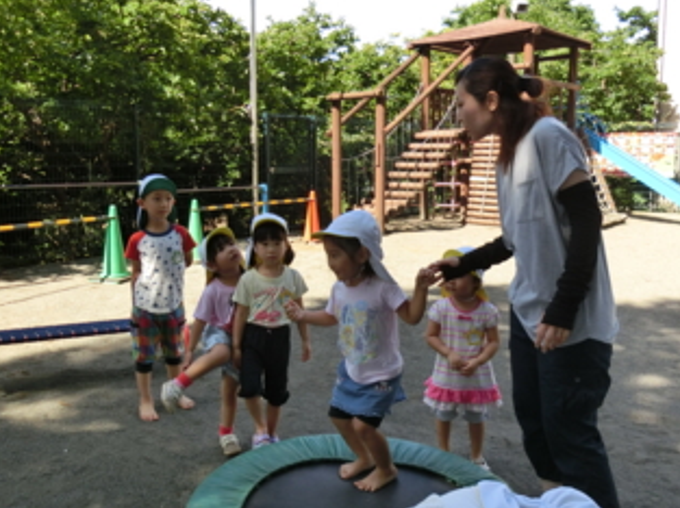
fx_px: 628
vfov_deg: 44.0
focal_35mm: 32
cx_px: 311
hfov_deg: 56.8
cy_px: 234
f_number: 3.5
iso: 80
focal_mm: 4.5
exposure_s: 1/200
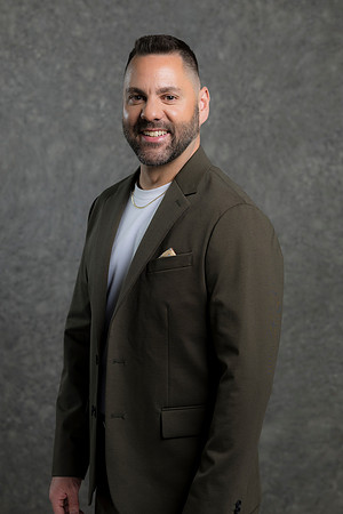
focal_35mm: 85
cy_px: 257
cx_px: 172
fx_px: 1215
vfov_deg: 23.9
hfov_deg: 16.1
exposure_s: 1/200
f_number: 5
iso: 125
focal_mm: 85
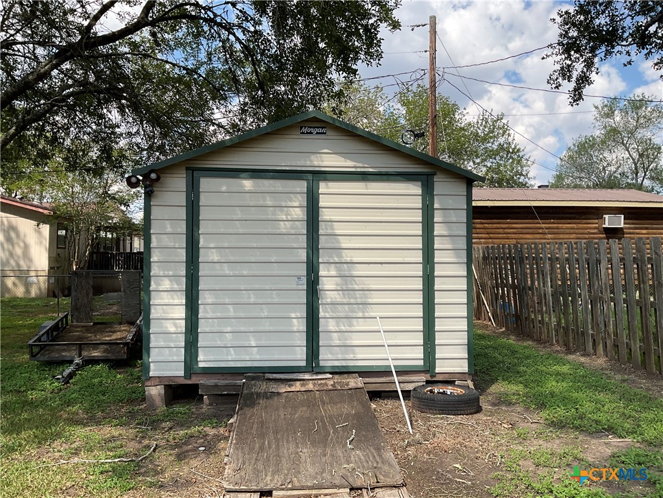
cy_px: 249
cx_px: 332
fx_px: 555
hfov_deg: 61.7
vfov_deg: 48.2
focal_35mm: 29
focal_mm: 3
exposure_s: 1/1279
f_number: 1.8
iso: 16
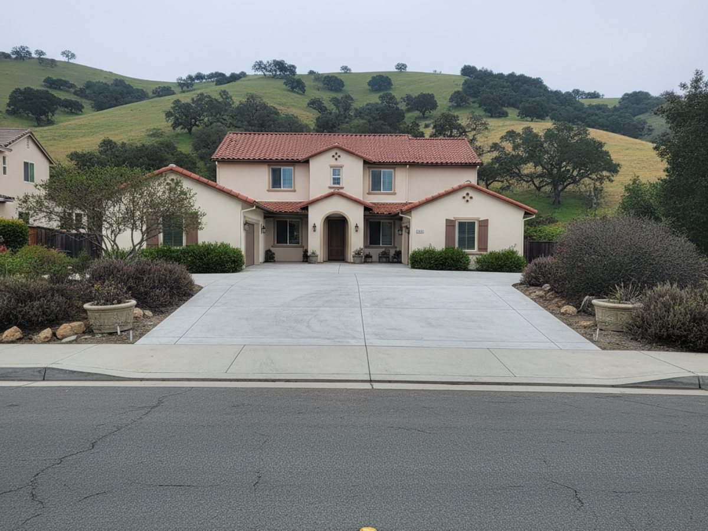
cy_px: 266
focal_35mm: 24
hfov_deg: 71.6
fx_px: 491
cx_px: 354
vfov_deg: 56.8
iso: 855
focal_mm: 6.8
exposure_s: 1/608
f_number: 1.68
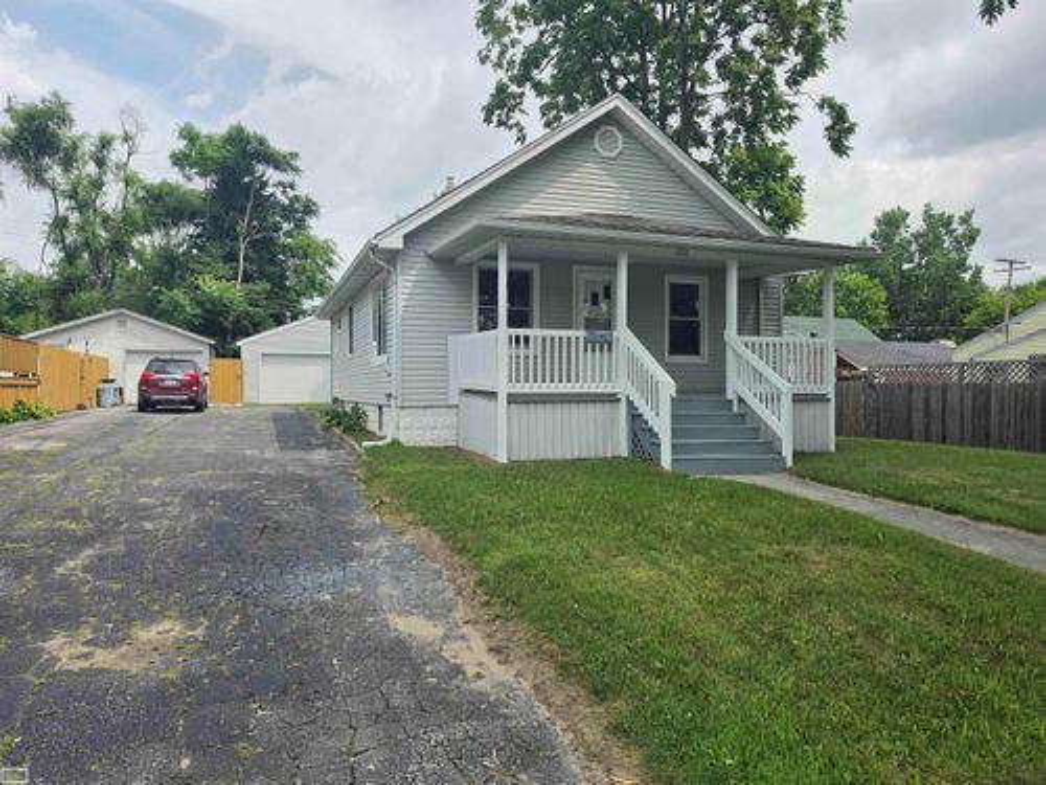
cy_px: 392
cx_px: 523
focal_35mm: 23
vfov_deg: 58.9
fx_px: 695
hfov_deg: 73.9
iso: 64
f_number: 1.4
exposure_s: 1/7058
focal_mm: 6.5
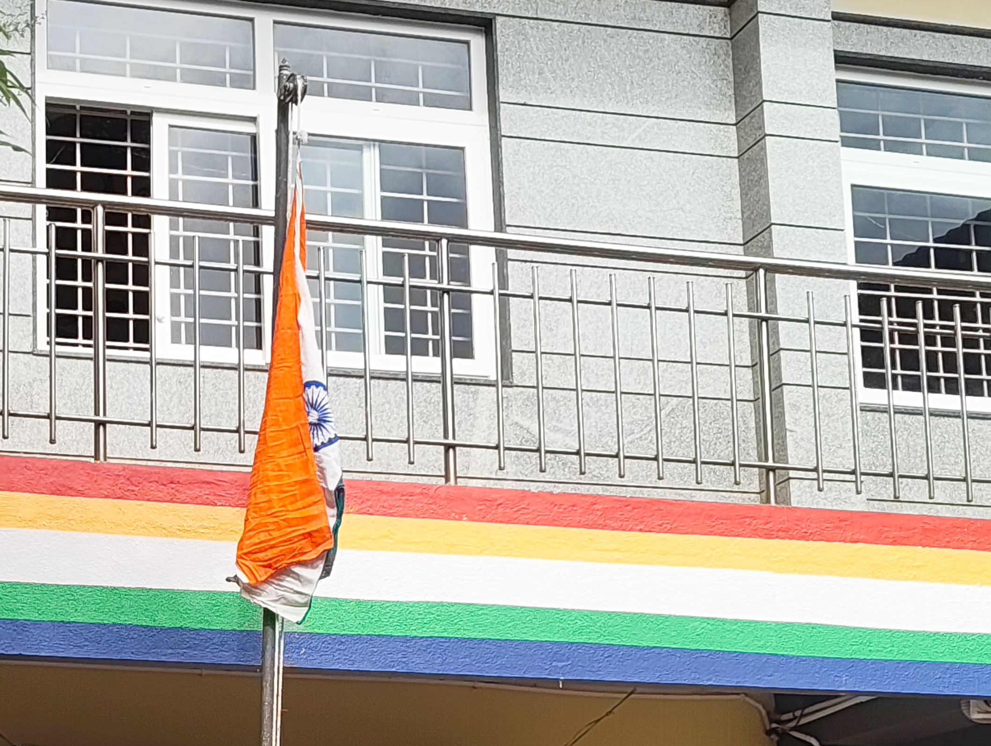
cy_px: 718
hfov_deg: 23.1
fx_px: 2380
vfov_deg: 17.5
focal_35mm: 83
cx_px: 161
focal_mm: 5.56
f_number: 1.88
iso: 50
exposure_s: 1/799
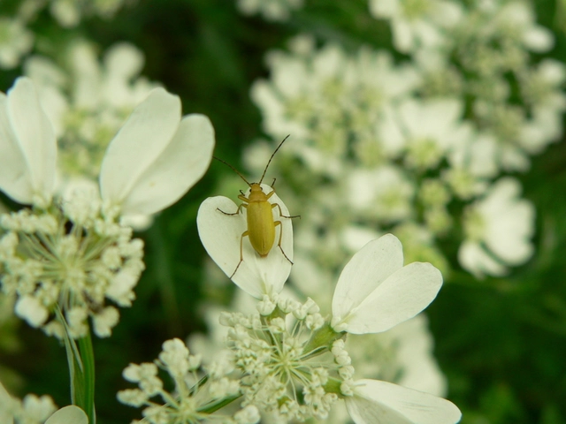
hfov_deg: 31.7
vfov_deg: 24.0
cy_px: 212
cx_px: 283
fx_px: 997
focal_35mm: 61
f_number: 4
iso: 80
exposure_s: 1/160
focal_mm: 10.2
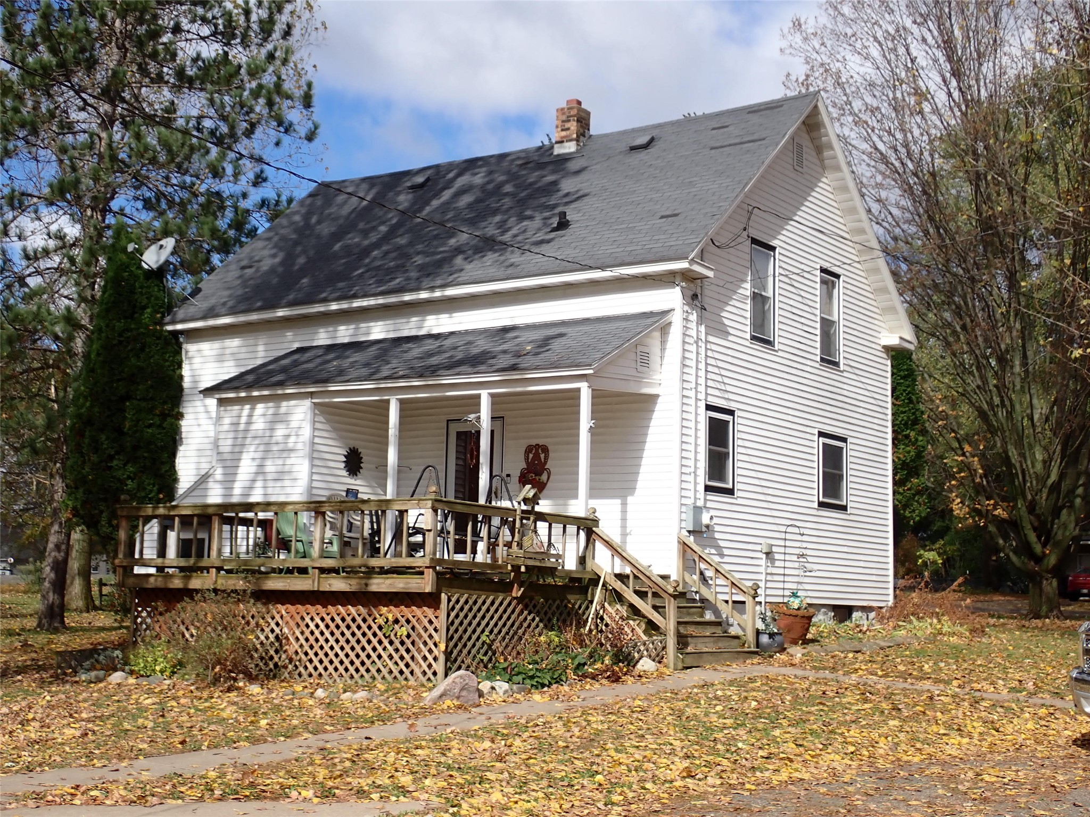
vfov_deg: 29.1
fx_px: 1574
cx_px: 545
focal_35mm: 50
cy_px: 408
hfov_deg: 38.2
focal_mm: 9.01
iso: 100
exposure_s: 1/640
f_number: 4.5
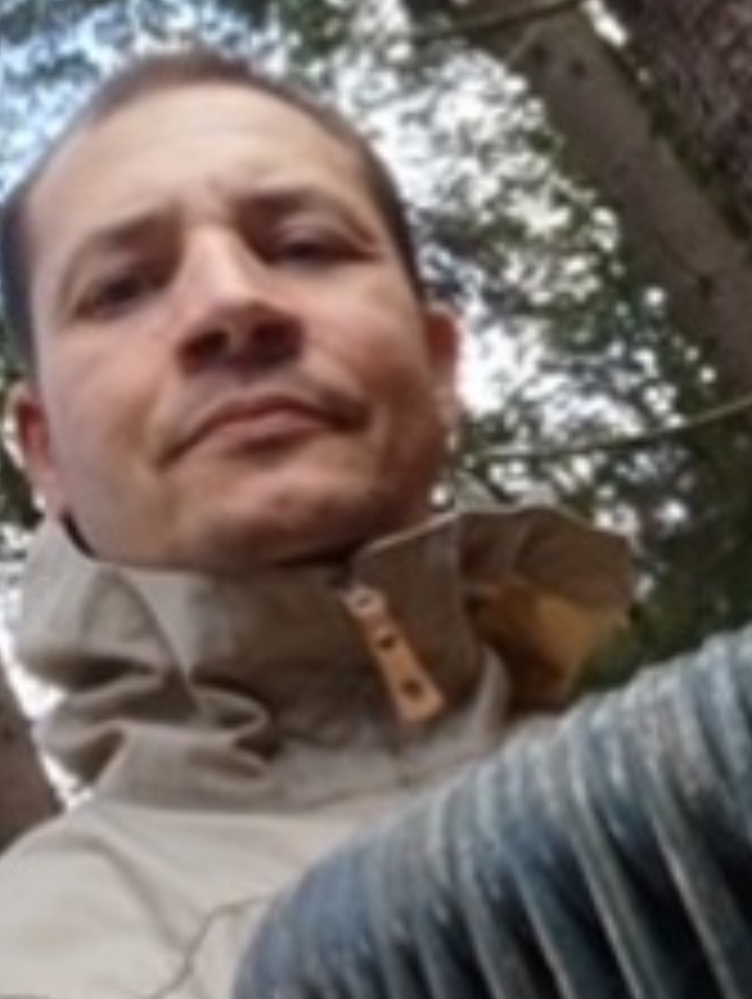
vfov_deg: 41.9
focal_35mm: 45
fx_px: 1301
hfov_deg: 32.2
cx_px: 365
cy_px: 405
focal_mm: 2.66
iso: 64
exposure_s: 1/33
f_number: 2
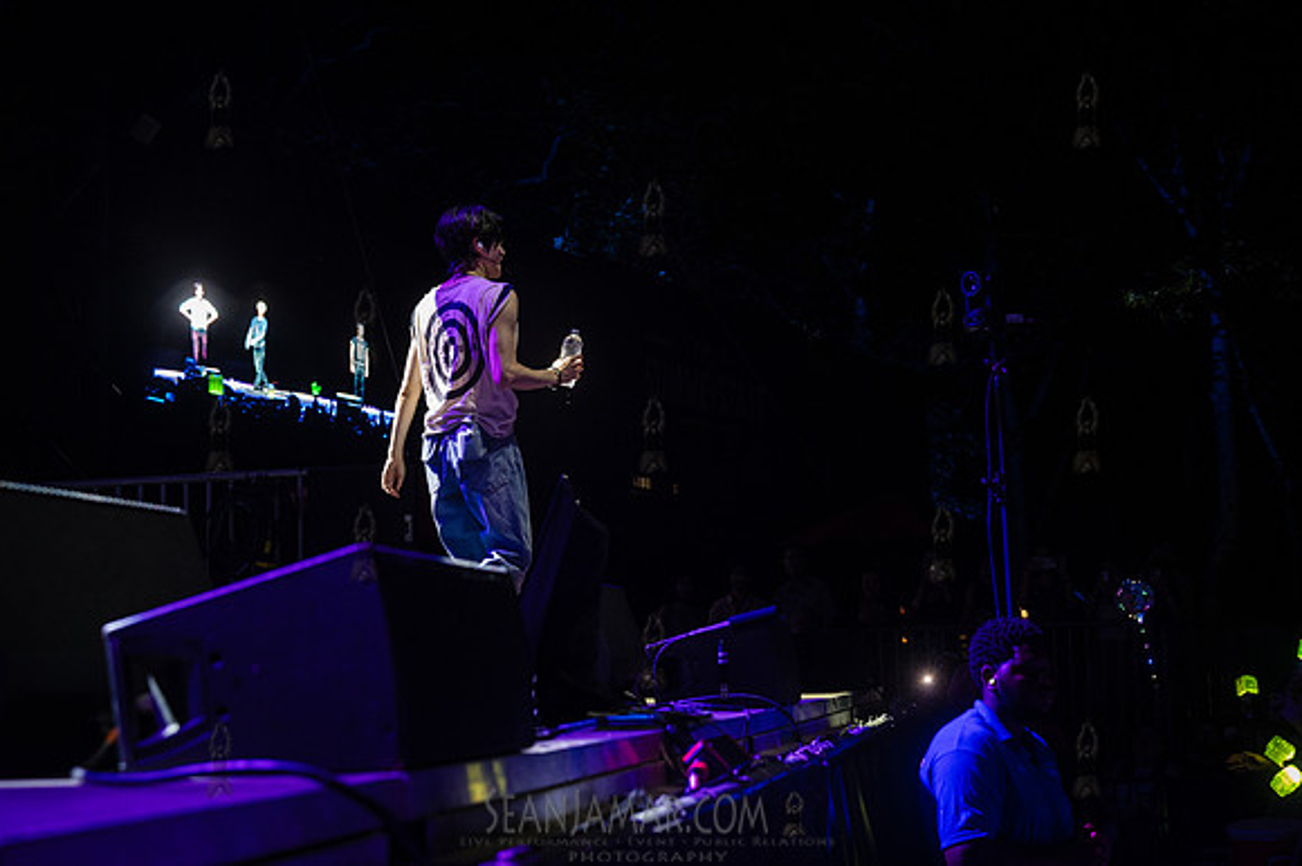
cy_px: 433
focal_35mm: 50
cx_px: 651
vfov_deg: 26.8
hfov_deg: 39.3
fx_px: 1821
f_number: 4
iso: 4000
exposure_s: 1/400
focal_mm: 50
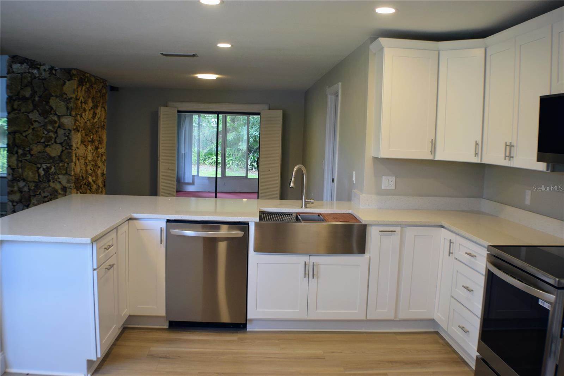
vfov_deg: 31.9
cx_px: 282
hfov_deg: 46.4
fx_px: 658
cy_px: 188
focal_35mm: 42
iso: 450
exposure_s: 1/60
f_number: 4.2
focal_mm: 28
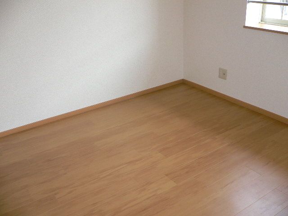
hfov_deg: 52.6
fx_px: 291
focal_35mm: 35
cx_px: 144
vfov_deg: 40.7
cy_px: 108
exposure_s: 1/60
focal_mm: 5.8
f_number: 2.8
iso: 100
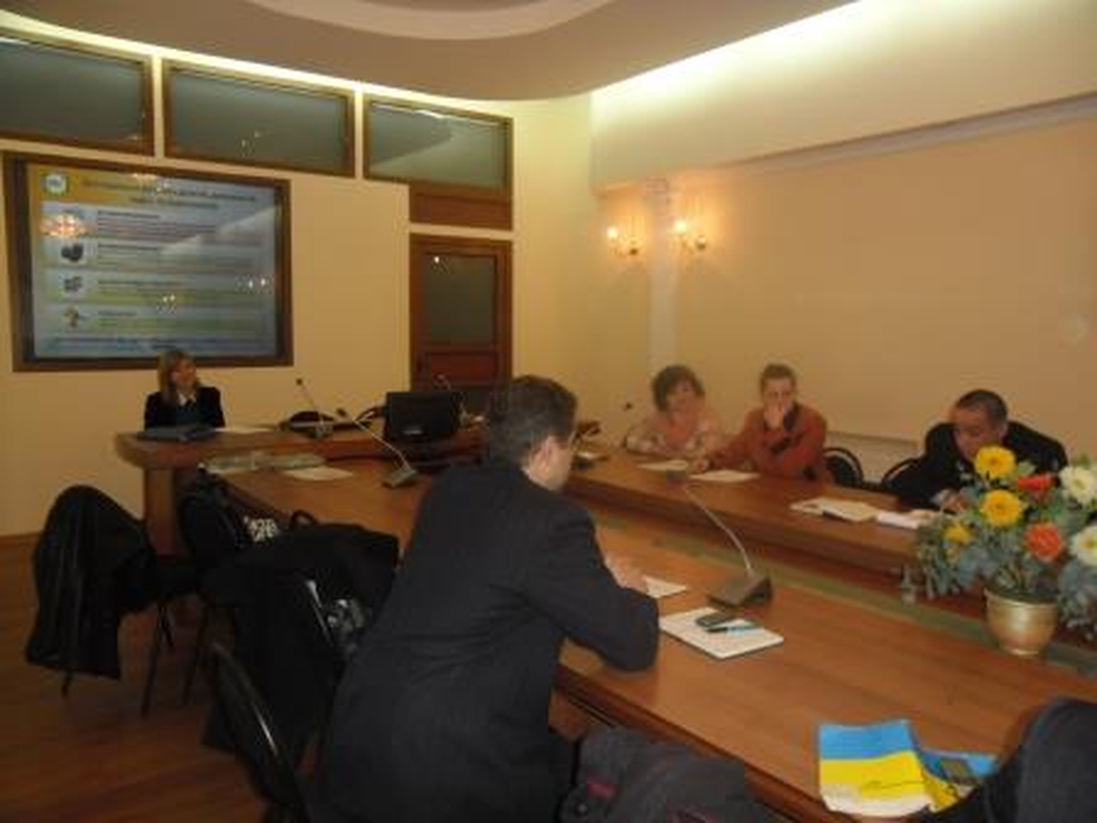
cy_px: 412
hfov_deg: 65.3
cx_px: 548
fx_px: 856
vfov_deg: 51.4
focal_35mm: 27
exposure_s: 1/45
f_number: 3.5
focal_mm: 4.9
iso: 200
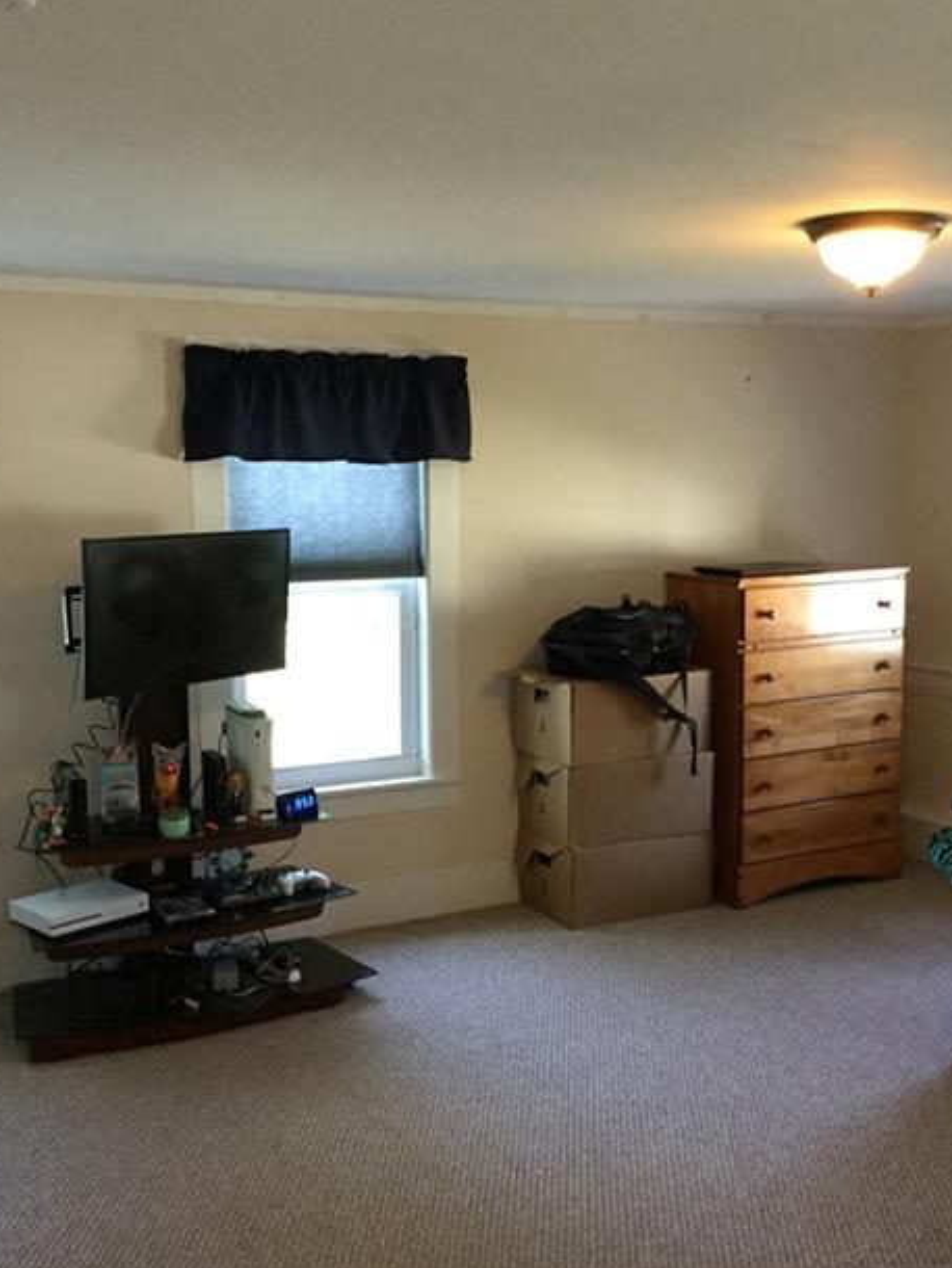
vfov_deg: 47.8
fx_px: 1429
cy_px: 696
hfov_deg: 36.8
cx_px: 468
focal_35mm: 39
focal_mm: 3.3
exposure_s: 1/30
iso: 125
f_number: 2.4
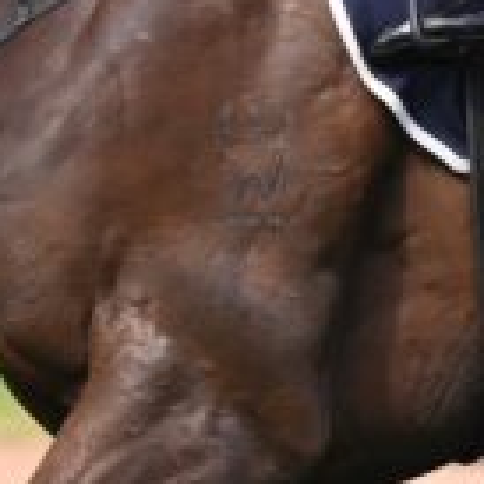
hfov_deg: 1.4
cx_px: 544
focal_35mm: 1235
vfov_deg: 1.4
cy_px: 5
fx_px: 19536
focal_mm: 195
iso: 900
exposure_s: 1/2000
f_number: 5.3
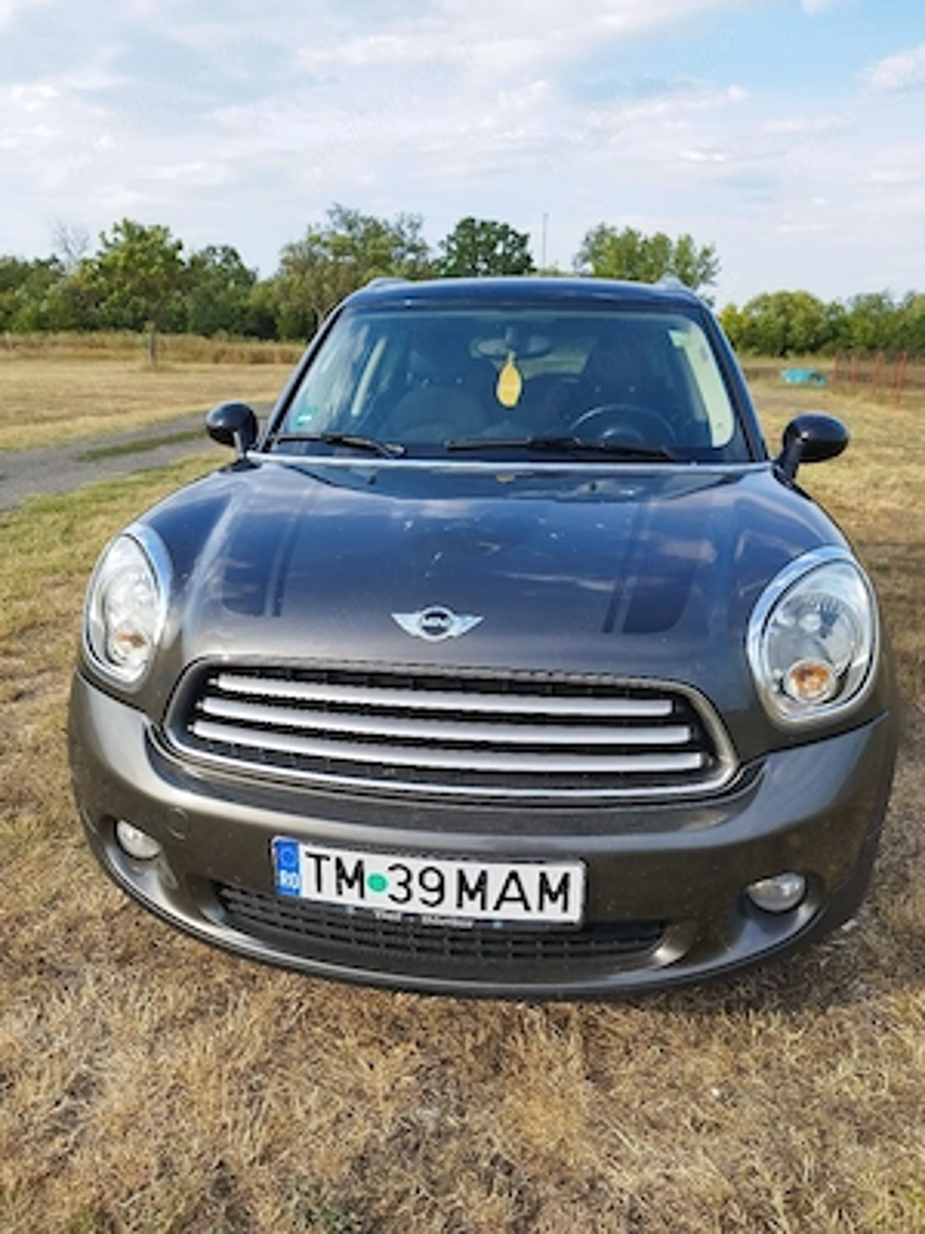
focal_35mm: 24
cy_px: 617
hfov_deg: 56.8
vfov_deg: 71.6
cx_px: 462
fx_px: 855
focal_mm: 5.89
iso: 50
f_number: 1.89
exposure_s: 1/370
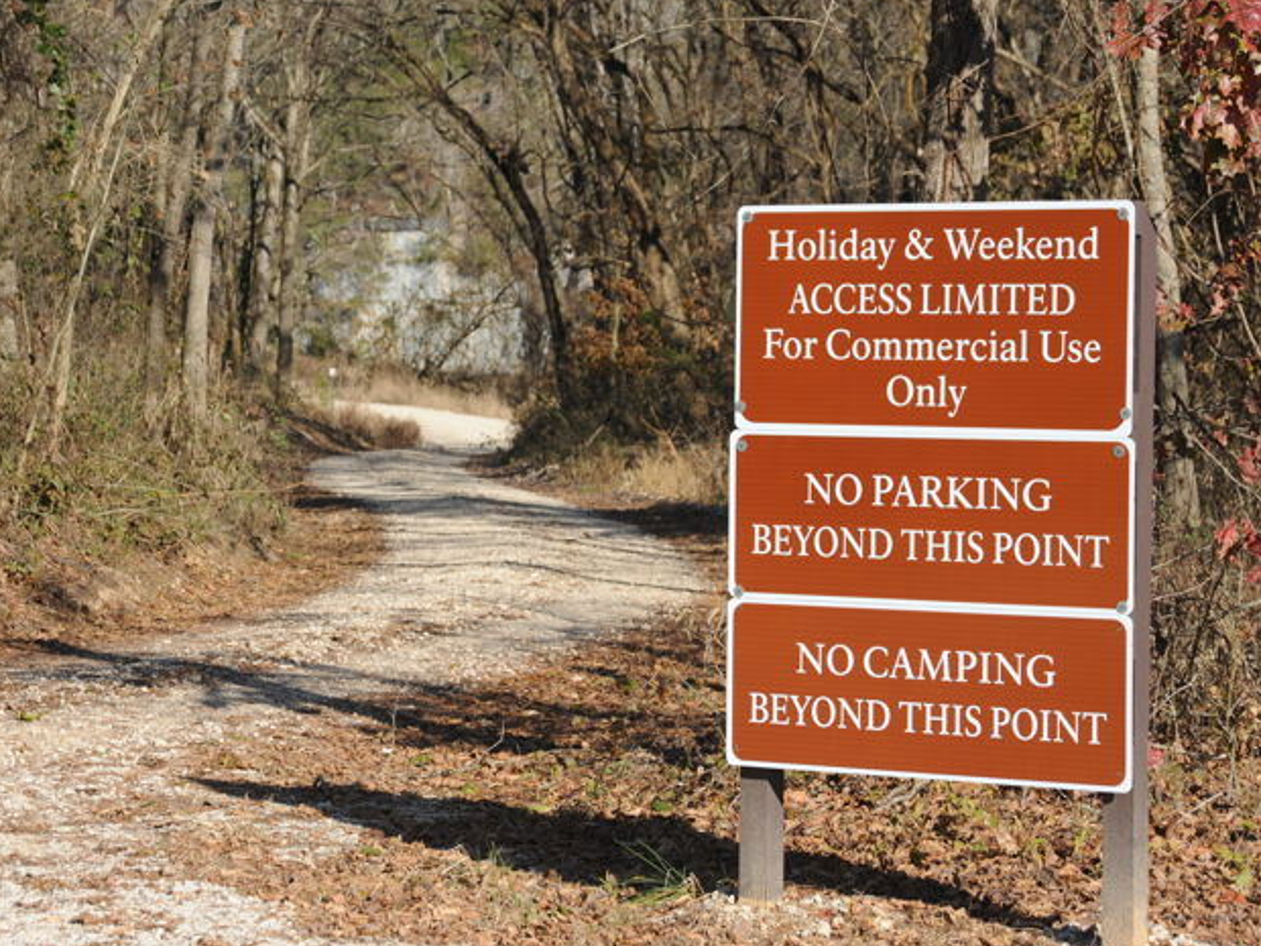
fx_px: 4153
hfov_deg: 17.3
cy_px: 423
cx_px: 580
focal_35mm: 114
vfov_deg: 13.0
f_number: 10
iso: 200
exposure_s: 1/250
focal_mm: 92
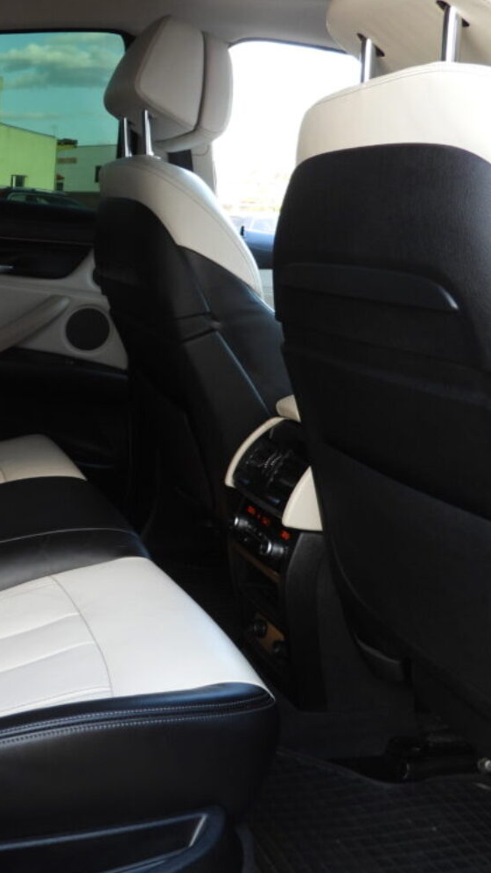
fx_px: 972
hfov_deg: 26.4
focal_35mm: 42
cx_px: -32
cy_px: 423
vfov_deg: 48.3
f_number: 2.8
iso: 100
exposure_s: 1/40
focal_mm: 4.3
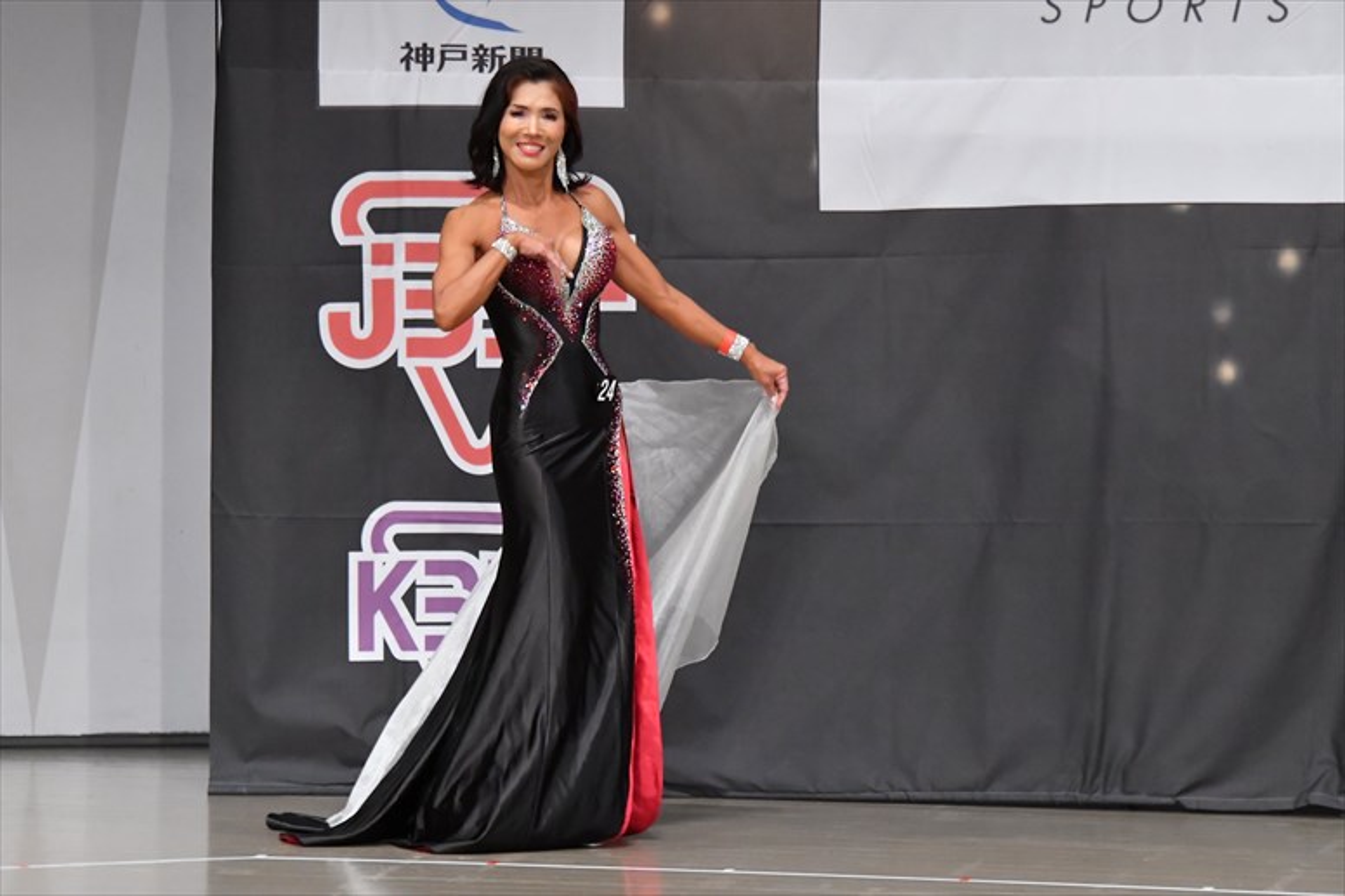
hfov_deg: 8.6
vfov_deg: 5.7
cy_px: 448
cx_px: 672
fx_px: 8962
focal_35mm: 240
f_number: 5.6
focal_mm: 160
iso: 6400
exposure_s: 1/400
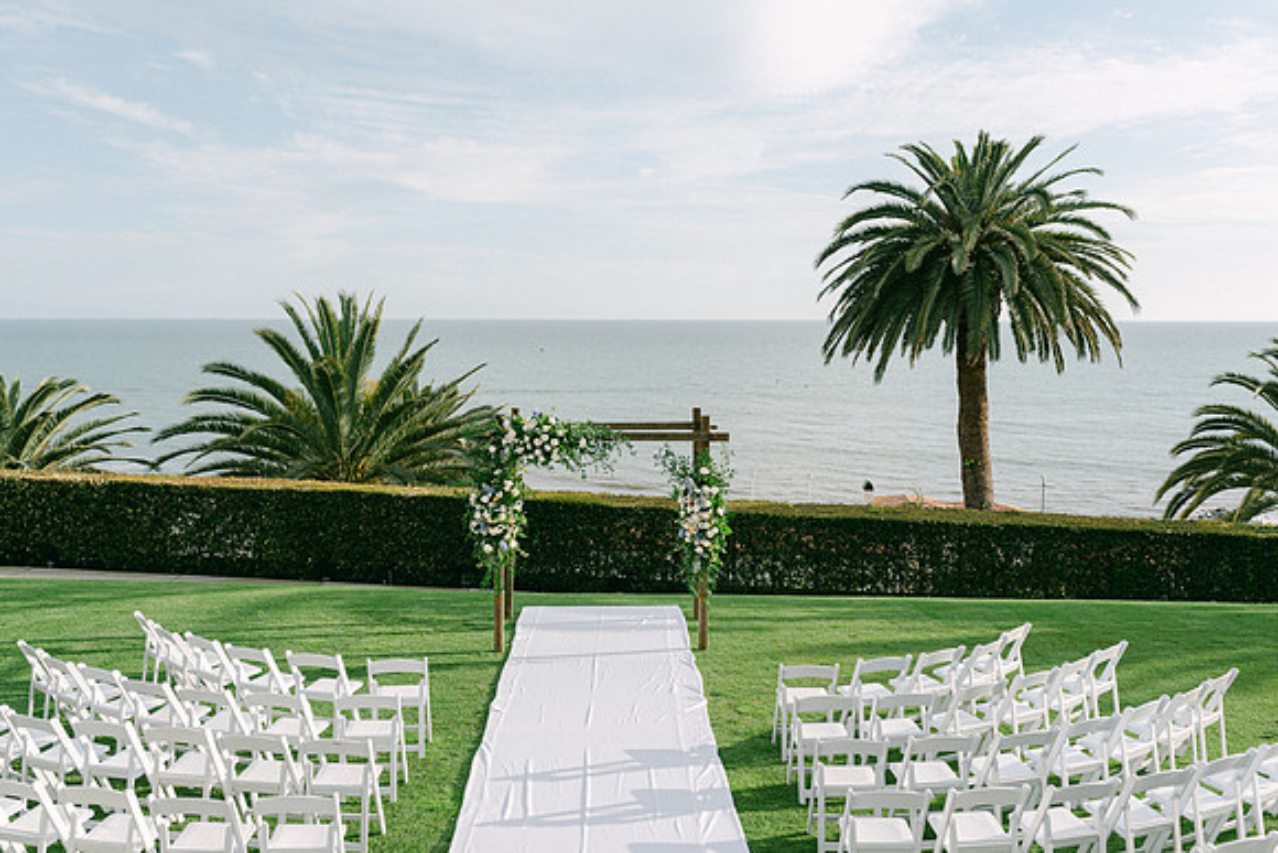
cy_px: 426
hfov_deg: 54.4
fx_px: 1243
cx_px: 639
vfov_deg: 37.9
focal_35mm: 35
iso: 125
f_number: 4
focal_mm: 35
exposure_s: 1/1250
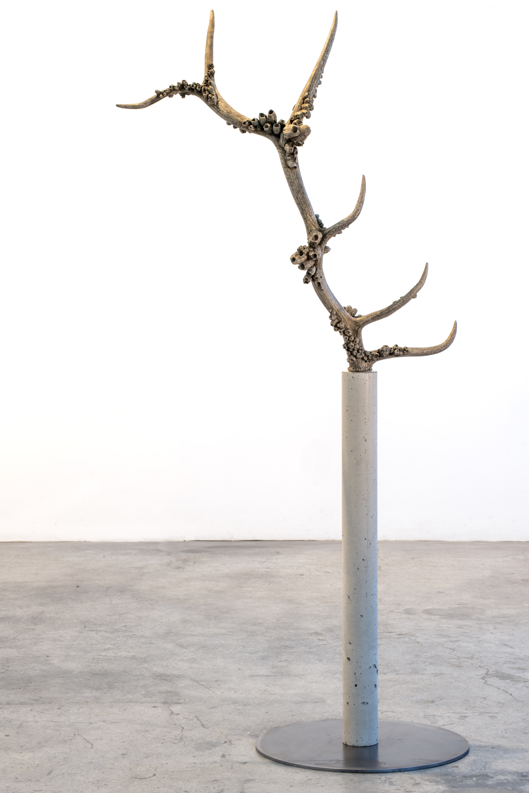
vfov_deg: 19.5
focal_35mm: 105
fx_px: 2314
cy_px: 392
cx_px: 260
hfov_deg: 13.0
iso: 64
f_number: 16
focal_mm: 100
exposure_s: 1/2.5
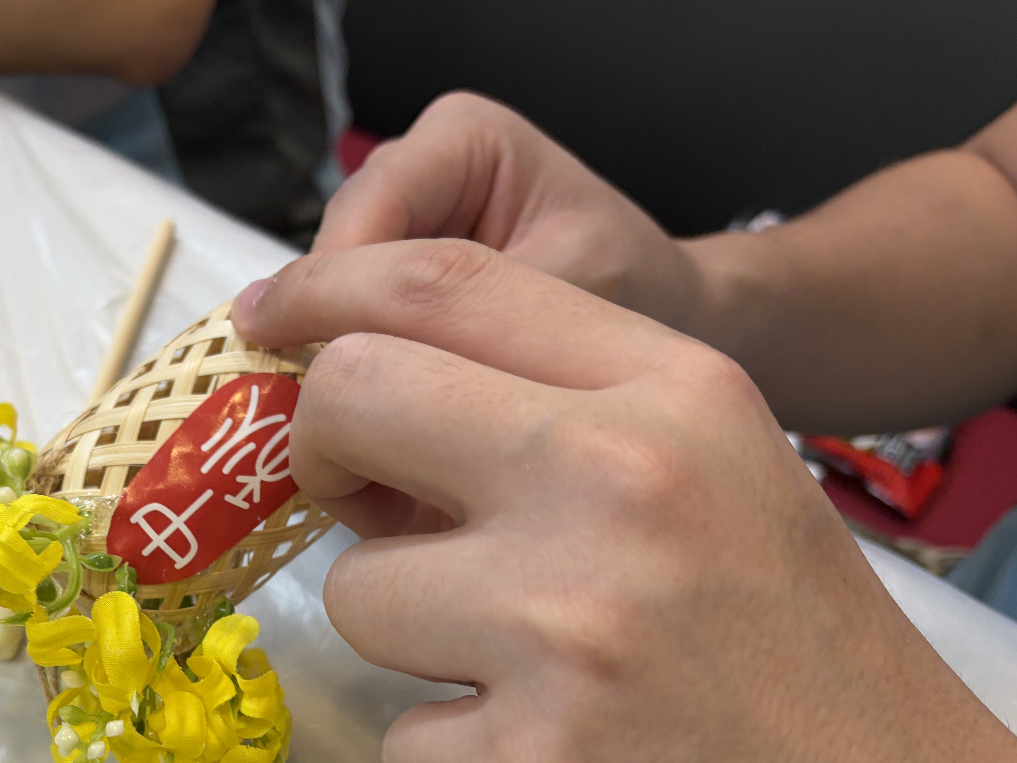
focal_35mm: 41
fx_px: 1205
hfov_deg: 43.9
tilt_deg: -48.1
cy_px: 557
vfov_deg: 34.5
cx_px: 228
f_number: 1.6
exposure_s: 1/50
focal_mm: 5.96
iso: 64
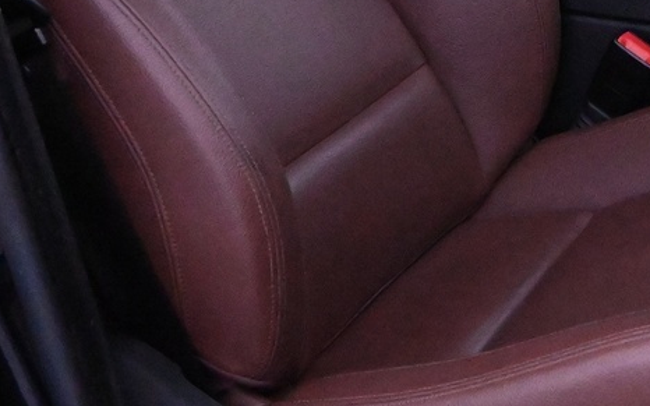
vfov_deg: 14.9
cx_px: 704
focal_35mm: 85
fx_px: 1505
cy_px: -68
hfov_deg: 23.0
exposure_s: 1/160
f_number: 3.5
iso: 10000
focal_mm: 16
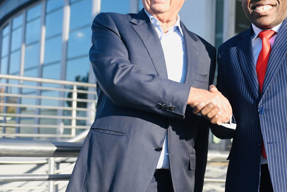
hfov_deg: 29.7
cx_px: 207
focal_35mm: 67
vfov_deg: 20.3
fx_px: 534
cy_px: 87
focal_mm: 38
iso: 1600
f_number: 3.2
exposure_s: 1/10000
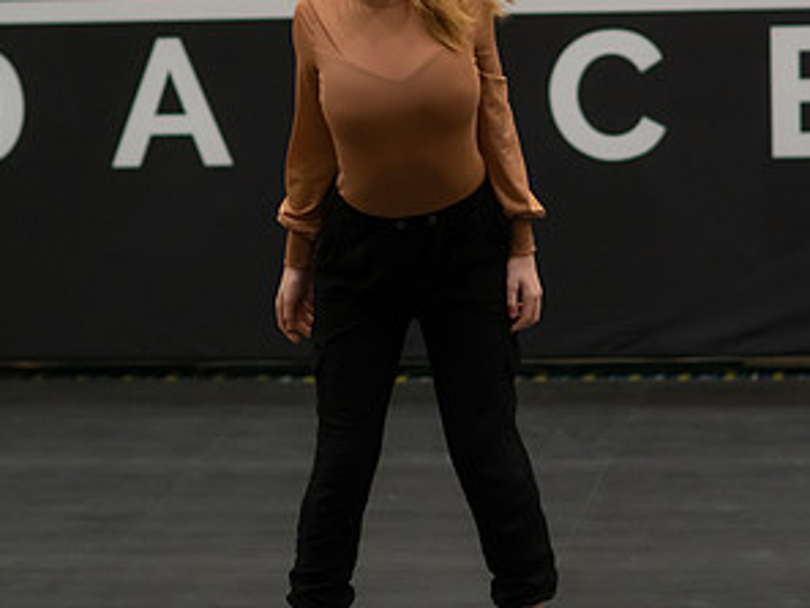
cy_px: 131
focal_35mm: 185
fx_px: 4331
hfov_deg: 10.7
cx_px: 406
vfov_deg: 8.0
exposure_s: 1/640
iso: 1600
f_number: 2
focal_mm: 85
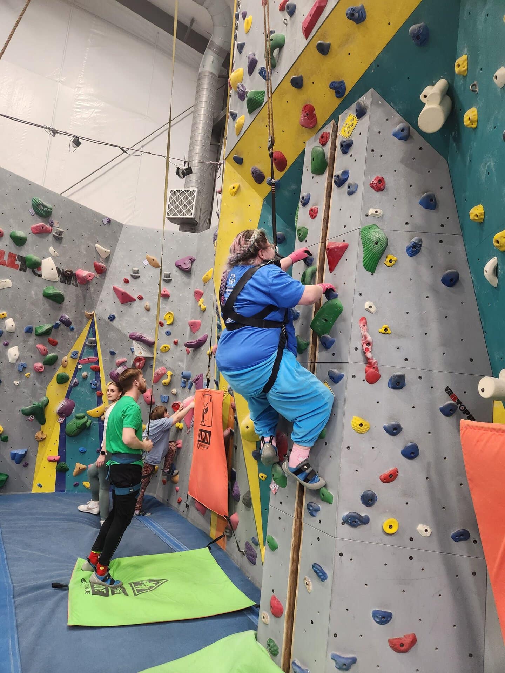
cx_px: 252
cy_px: 336
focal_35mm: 23
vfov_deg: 73.9
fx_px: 447
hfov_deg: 58.9
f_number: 1.8
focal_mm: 5.4
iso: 250
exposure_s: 1/120
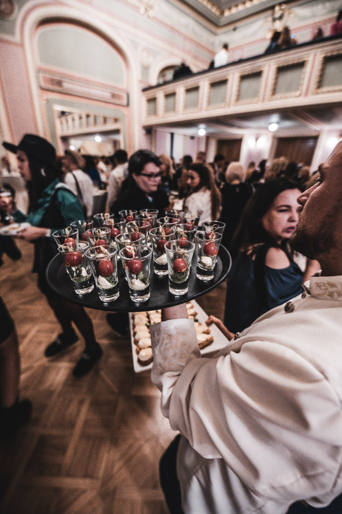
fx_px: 214
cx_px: 171
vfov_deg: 100.4
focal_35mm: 15
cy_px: 257
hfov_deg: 77.3
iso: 3200
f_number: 2.8
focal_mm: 15
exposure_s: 1/125
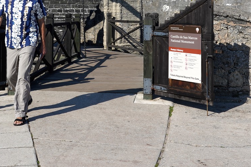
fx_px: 537
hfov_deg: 26.3
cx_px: 101
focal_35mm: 77
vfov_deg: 17.2
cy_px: -13
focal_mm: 29
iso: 100
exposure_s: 1/100
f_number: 18
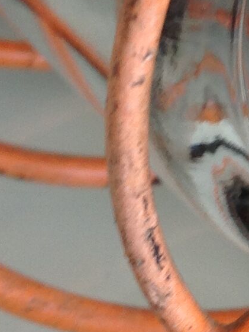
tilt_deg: -30.2
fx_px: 1547
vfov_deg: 12.2
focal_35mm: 161
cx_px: 455
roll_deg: -3.5
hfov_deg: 8.8
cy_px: 23
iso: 50
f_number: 2.4
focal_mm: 4.28
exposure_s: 1/30
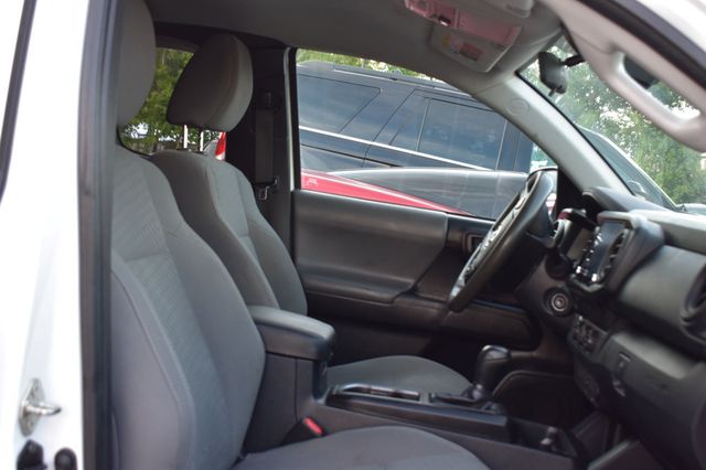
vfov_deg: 28.9
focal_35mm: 46
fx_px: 911
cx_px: 353
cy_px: 235
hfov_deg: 42.3
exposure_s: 1/15
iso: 560
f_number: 6.3
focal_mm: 31
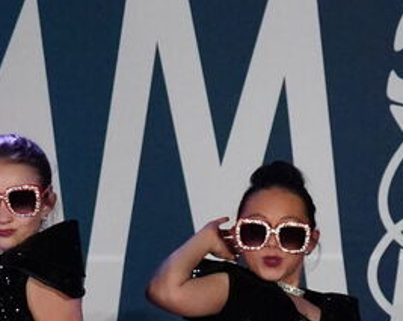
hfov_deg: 3.6
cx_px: 204
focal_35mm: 533
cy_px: 462
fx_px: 6350
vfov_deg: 2.9
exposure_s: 1/640
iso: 10000
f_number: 4
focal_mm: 99
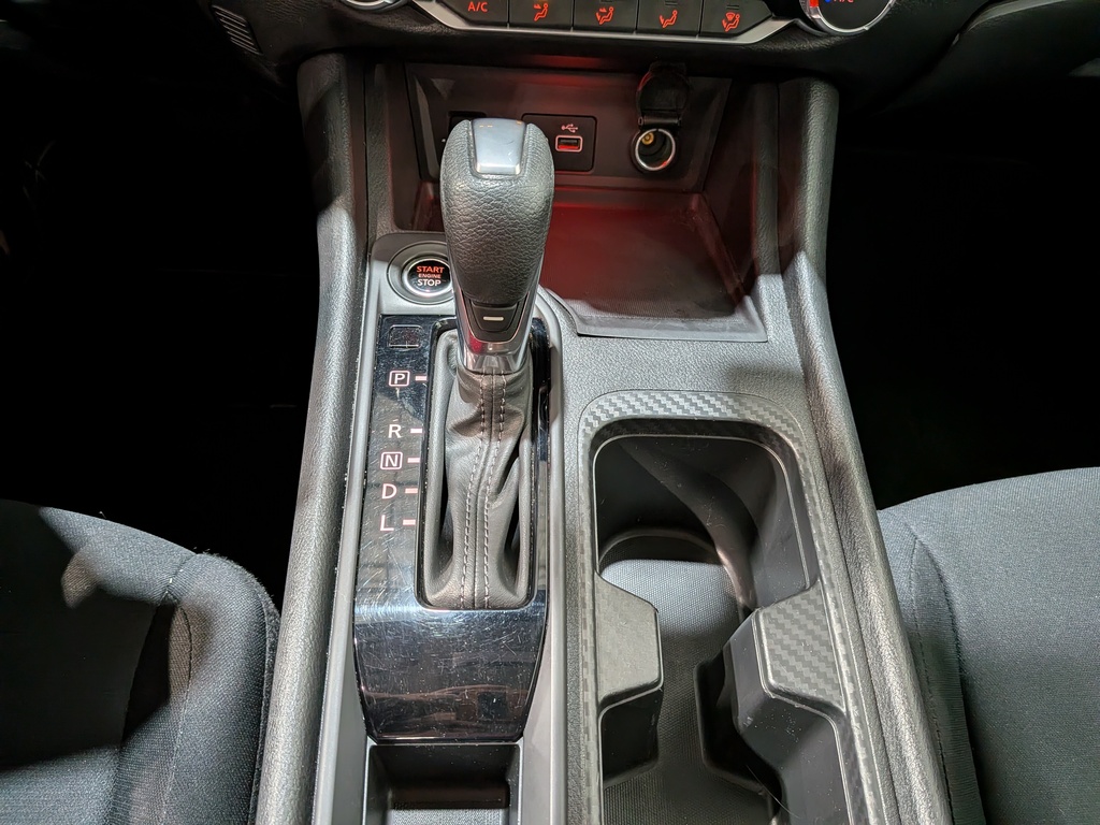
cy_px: 412
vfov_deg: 56.8
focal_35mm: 24
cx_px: 550
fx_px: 763
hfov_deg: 71.6
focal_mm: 4.53
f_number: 1.7
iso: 77
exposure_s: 1/60
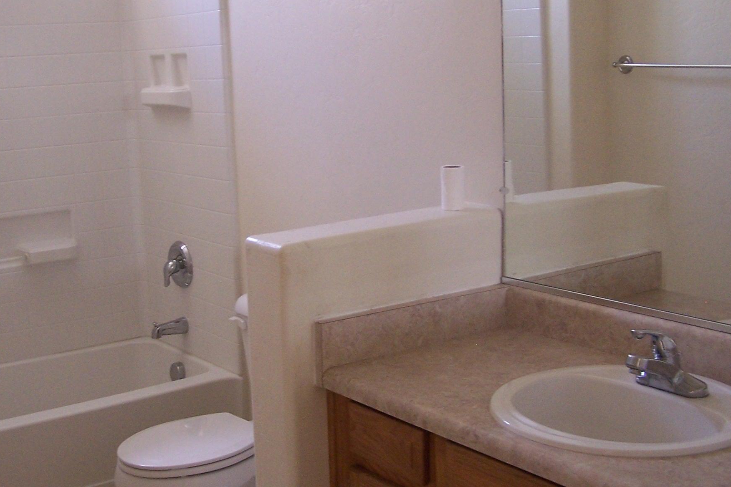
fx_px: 1056
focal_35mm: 52
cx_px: 315
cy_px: 267
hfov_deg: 38.1
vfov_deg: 26.0
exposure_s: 1/20
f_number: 2.8
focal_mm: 6.3
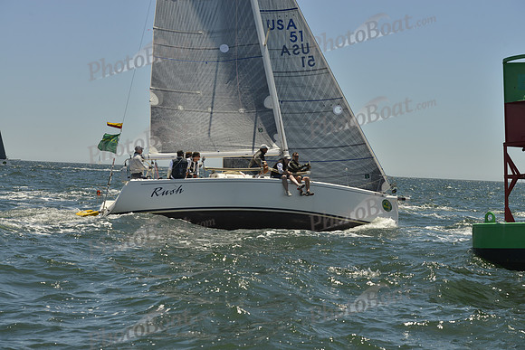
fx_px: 1021
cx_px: 262
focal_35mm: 70
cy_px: 175
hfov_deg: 28.8
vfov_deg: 19.5
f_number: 9
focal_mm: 70
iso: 280
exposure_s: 1/1600
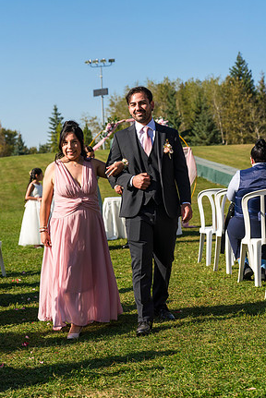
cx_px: 130
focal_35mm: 72
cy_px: 191
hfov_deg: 19.0
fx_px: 797
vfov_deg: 28.1
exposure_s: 1/1250
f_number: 5
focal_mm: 69
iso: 250
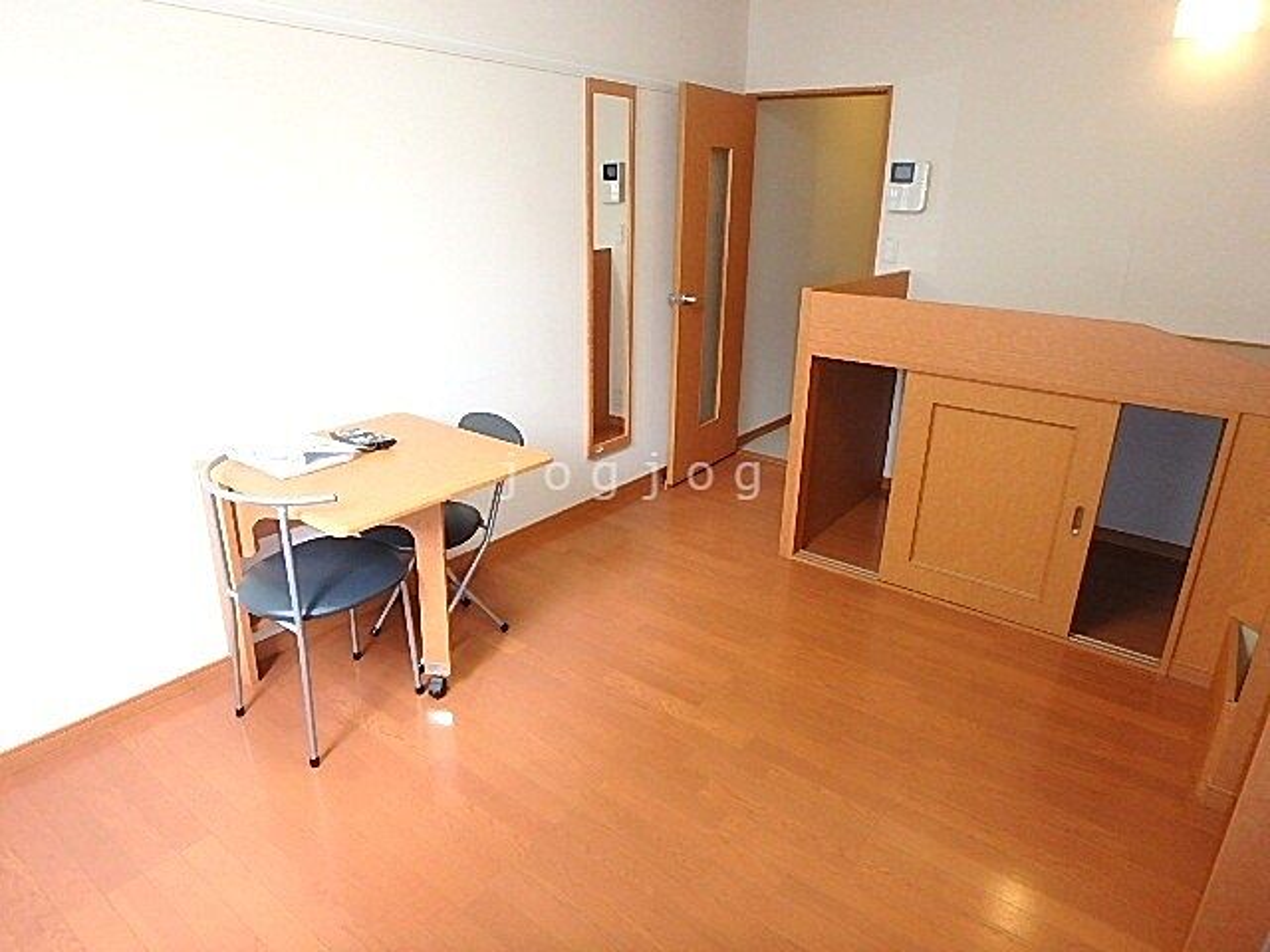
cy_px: 476
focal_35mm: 21
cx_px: 635
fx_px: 770
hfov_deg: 79.0
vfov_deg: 63.4
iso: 250
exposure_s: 1/30
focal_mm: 3.7
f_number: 3.5
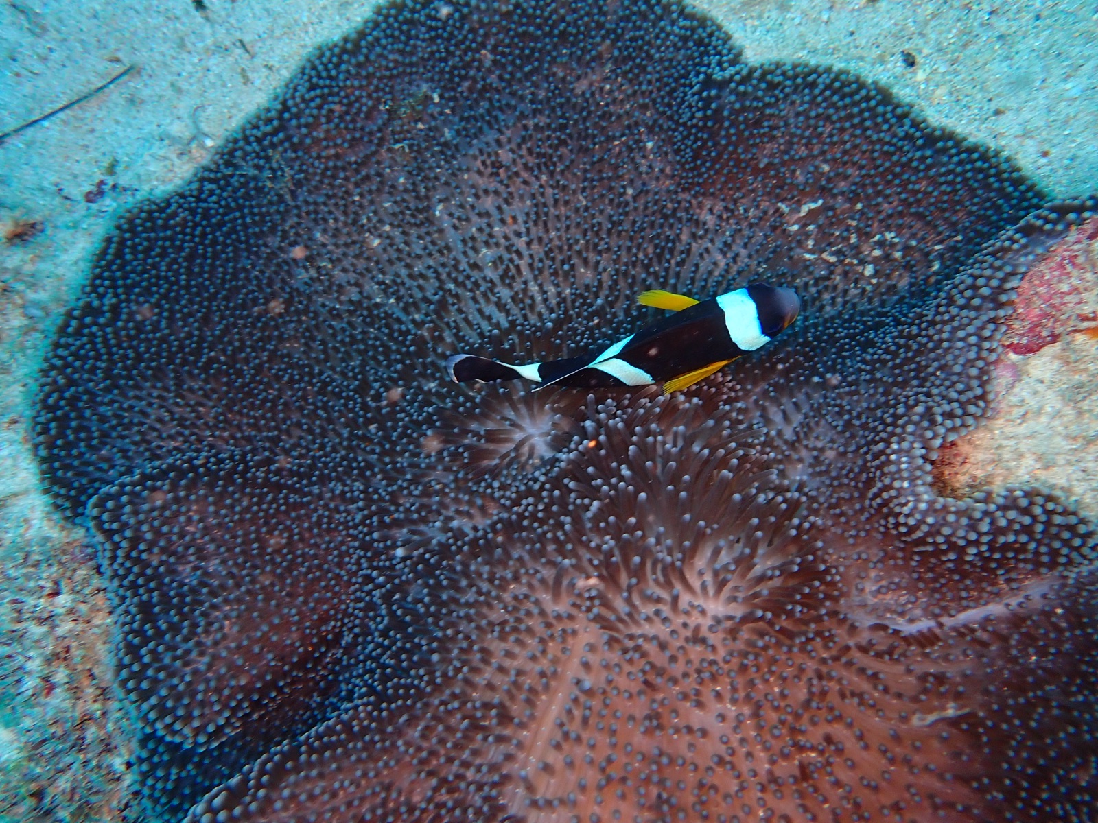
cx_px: 549
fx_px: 793
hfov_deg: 69.4
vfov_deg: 54.9
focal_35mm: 25
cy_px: 412
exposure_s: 1/125
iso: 200
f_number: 2.8
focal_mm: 4.5
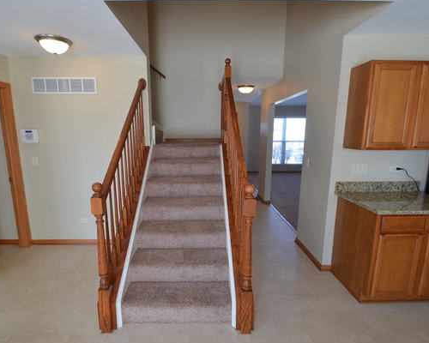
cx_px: 197
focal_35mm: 18
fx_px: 229
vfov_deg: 73.8
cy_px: 174
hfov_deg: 86.2
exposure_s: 1/125
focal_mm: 10
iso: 400
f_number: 5.6
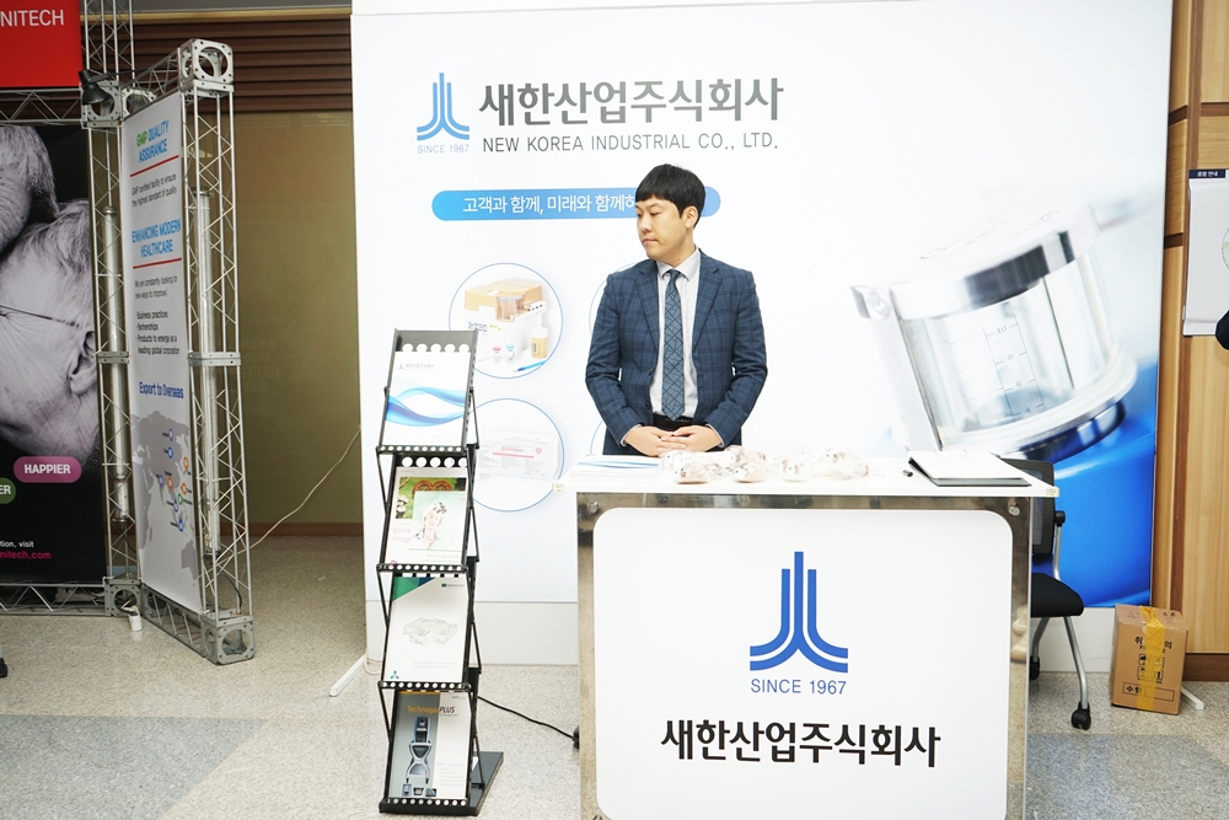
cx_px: 614
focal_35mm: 29
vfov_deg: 45.0
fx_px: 990
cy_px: 410
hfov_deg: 63.7
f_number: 6.3
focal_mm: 29
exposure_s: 1/250
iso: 400
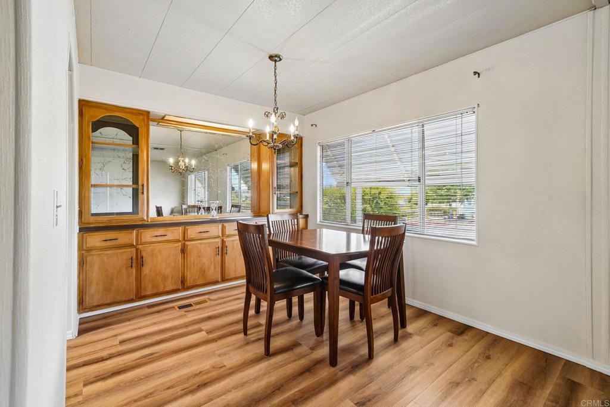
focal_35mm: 15
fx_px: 254
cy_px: 204
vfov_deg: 77.3
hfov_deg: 100.4
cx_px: 305
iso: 400
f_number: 8
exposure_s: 1/30
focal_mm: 15
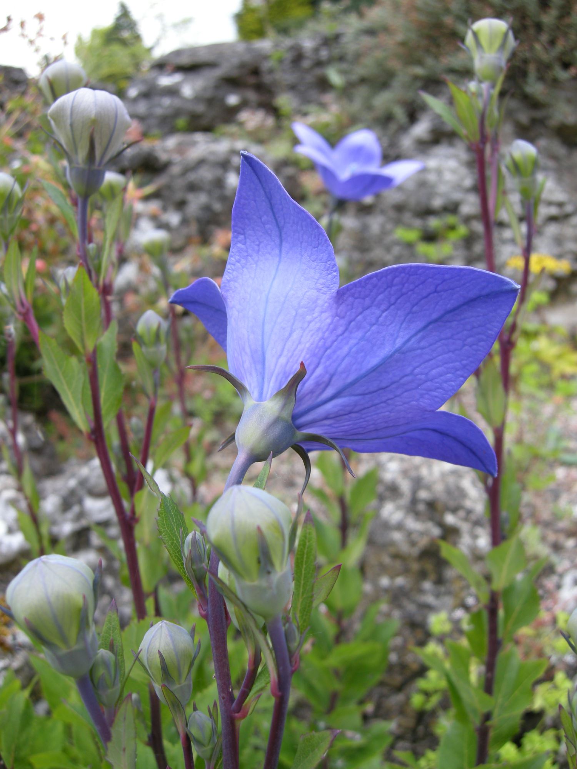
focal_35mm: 35
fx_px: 778
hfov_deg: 40.7
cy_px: 384
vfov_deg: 52.6
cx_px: 288
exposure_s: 1/104
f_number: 3.8
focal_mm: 7.5
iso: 64
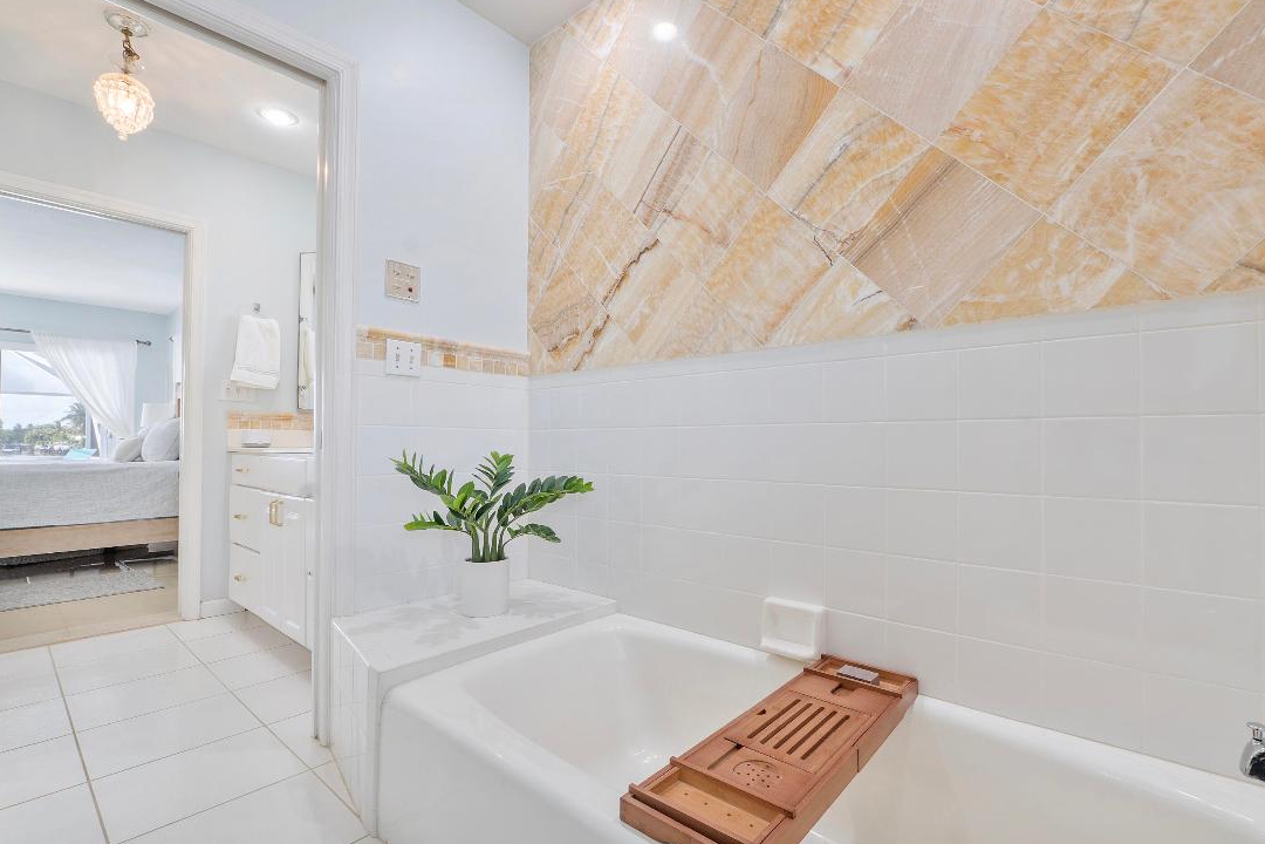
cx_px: 672
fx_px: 562
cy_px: 436
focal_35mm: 16
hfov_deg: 96.6
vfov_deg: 73.7
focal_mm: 10
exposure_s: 1/8
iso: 160
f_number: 11
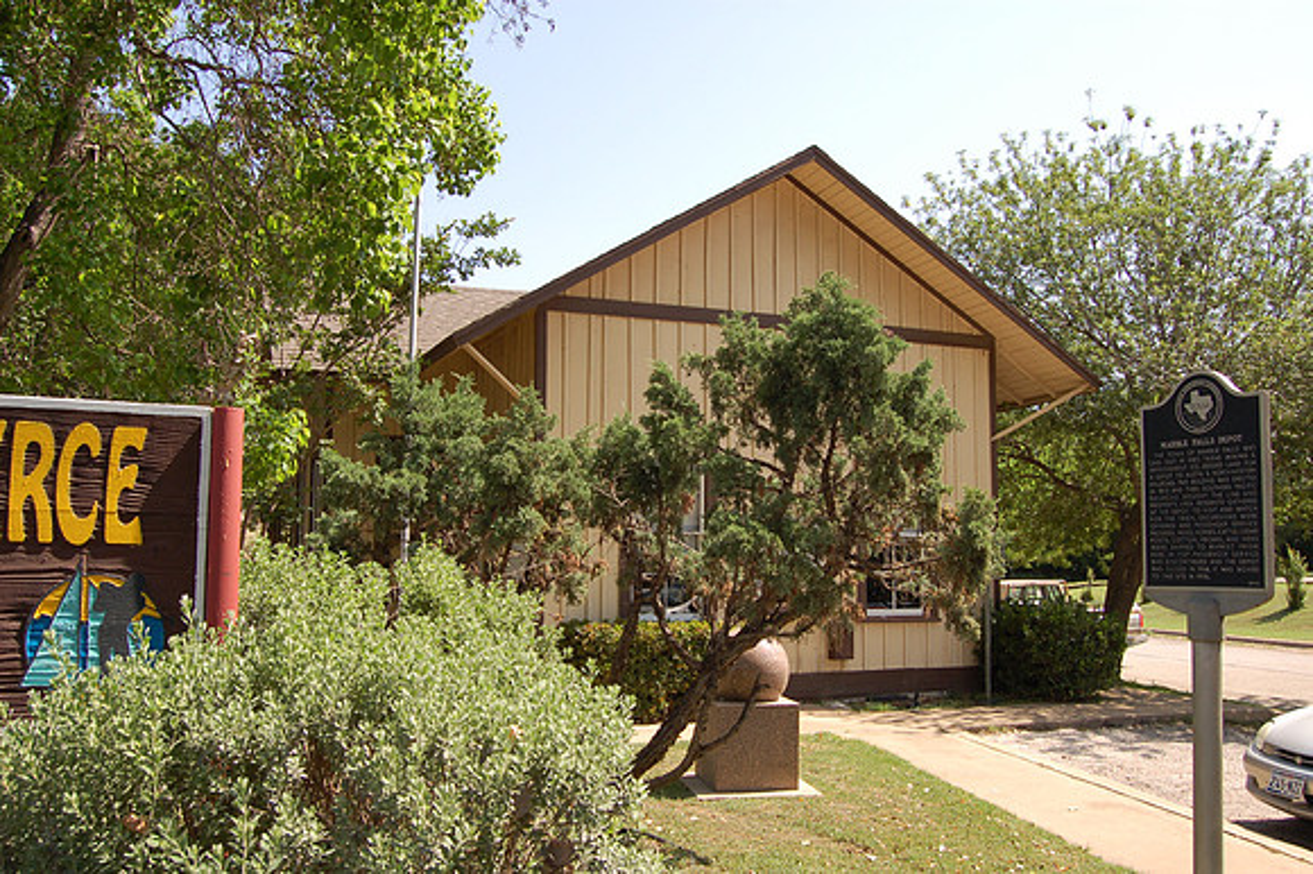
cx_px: 656
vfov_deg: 43.6
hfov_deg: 62.0
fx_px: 1094
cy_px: 437
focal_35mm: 30
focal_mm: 20
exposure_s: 1/250
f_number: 8
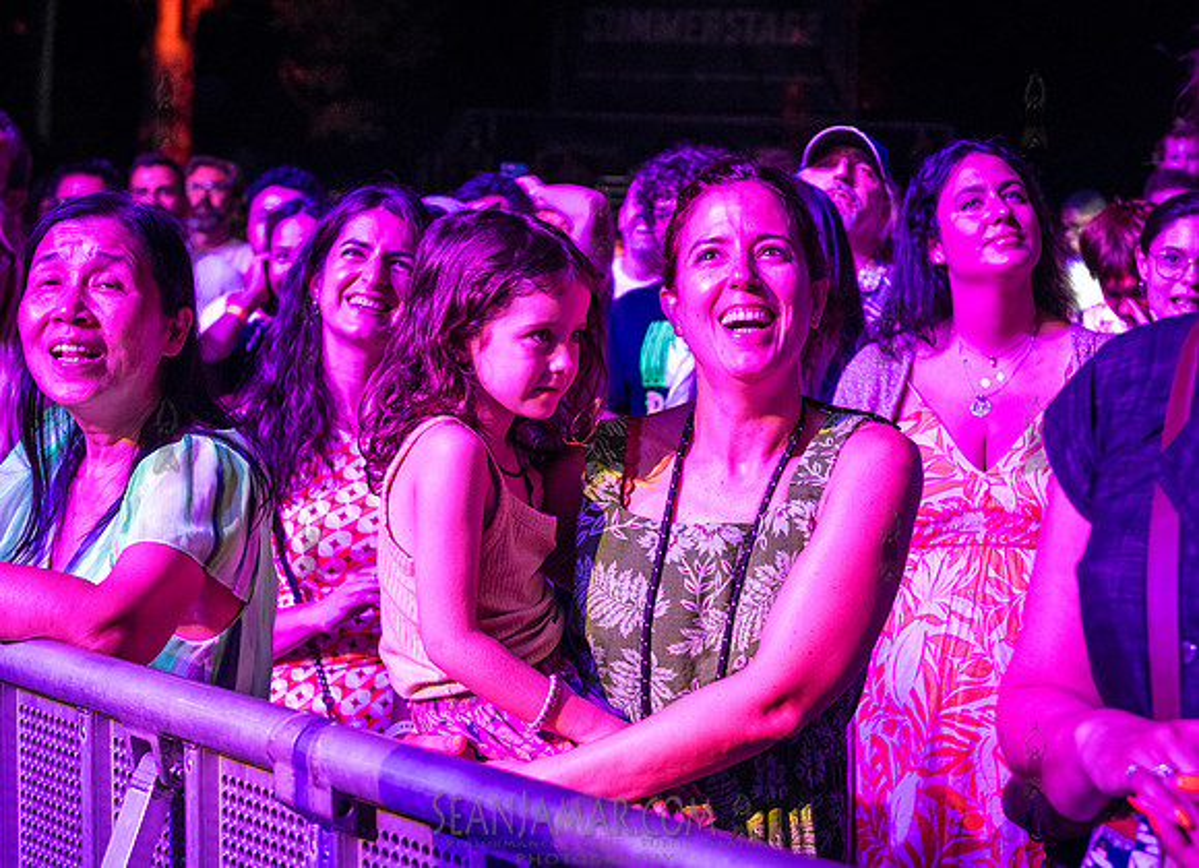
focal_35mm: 69
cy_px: 447
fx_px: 2369
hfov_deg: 28.3
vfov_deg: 20.8
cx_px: 723
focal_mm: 55
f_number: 4
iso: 4000
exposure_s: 1/250
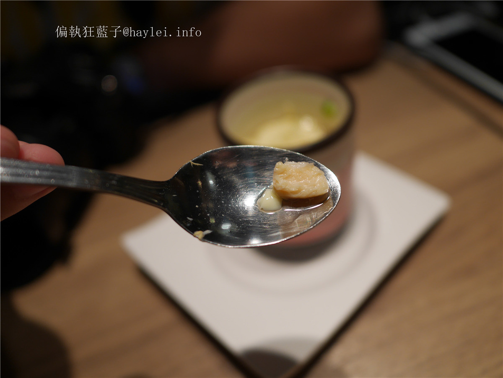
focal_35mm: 30
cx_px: 252
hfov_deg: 59.9
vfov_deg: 46.8
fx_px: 436
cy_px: 189
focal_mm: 15
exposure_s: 1/80
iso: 200
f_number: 1.7
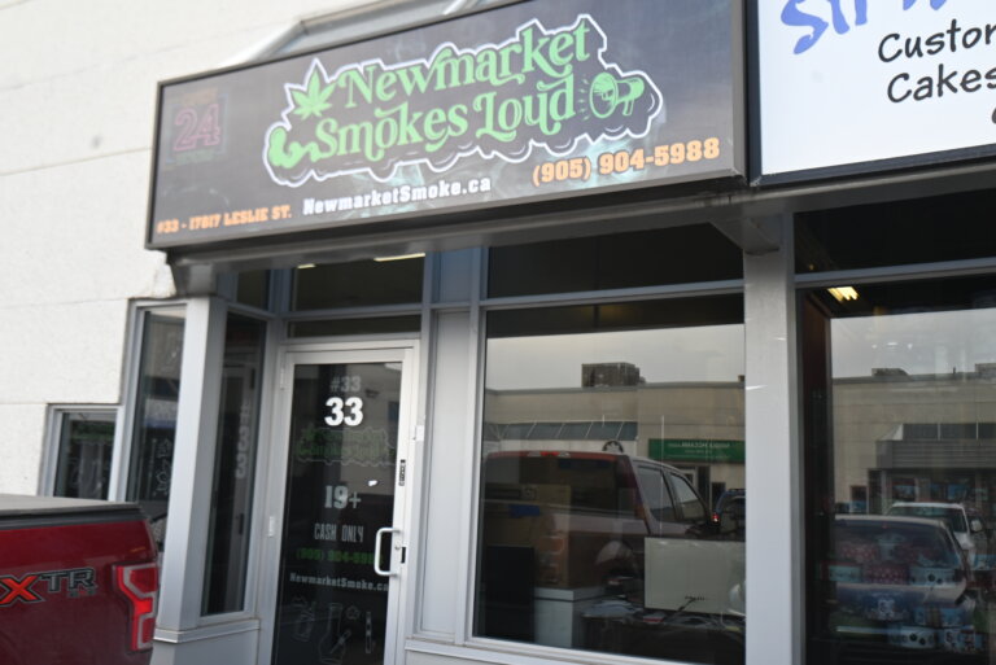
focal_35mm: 34
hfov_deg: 55.8
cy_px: 332
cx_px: 498
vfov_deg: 38.9
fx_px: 941
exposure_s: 1/250
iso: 360
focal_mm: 34
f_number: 5
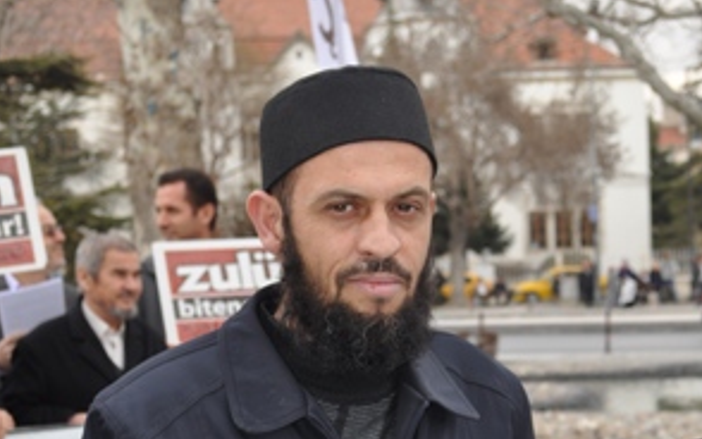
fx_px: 1780
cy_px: 429
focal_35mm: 93
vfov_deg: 13.9
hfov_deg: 22.3
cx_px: 351
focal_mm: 40
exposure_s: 1/200
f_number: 6.3
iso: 200
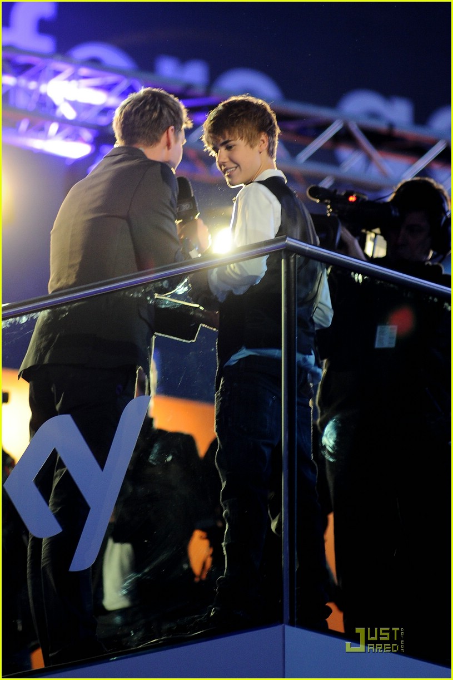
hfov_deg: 4.6
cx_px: 226
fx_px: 5660
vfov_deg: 6.9
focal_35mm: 300
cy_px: 340
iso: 1600
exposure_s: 1/200
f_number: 2.8
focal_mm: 300
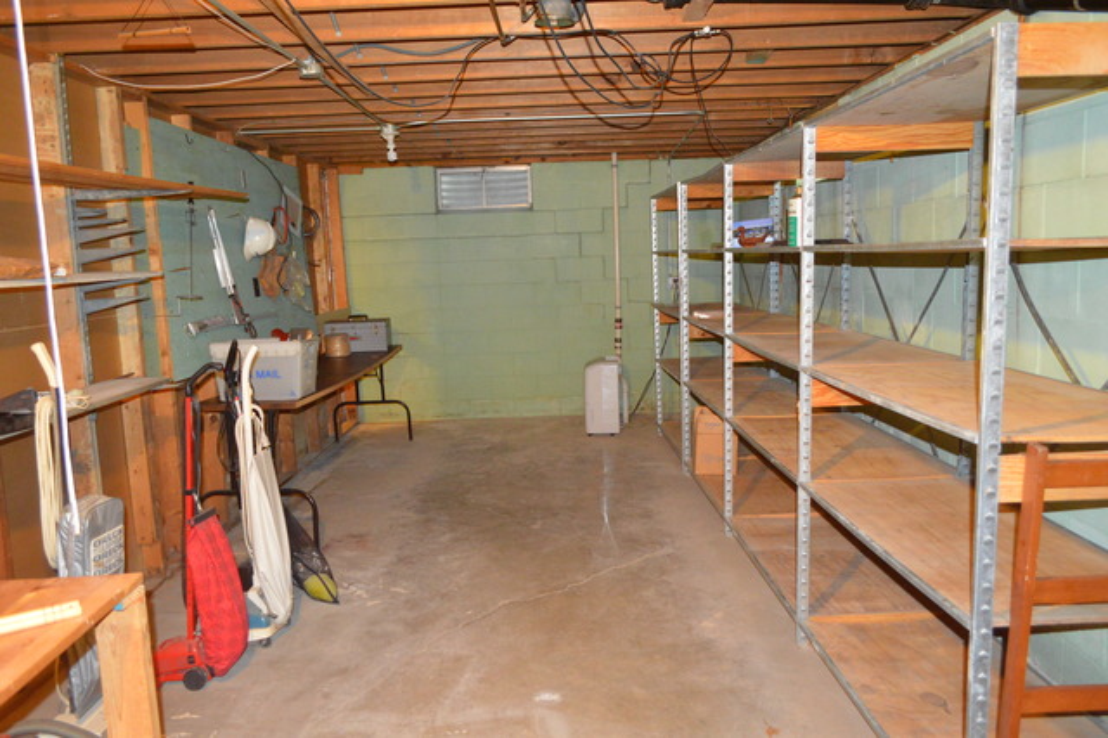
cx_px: 554
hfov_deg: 67.4
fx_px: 831
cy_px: 369
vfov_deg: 47.9
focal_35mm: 27
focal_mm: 18
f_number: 3.5
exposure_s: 1/30
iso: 2500
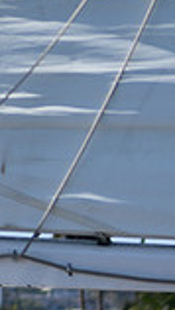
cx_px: 476
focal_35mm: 981
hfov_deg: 1.2
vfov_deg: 2.2
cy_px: 307
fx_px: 8084
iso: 200
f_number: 6.3
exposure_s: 1/1250
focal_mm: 170
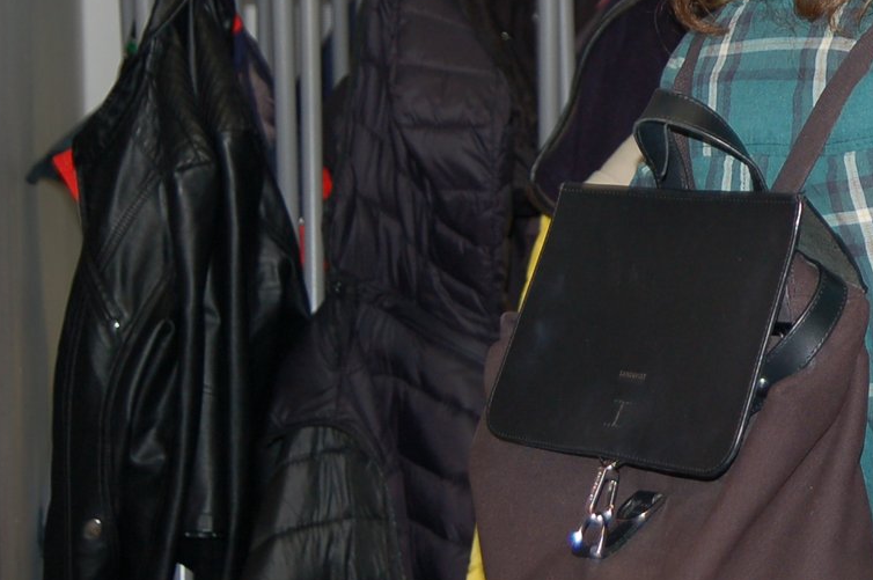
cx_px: 1055
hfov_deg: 16.0
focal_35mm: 123
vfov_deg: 11.0
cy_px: 88
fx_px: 2987
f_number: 2.8
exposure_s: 1/60
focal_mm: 31
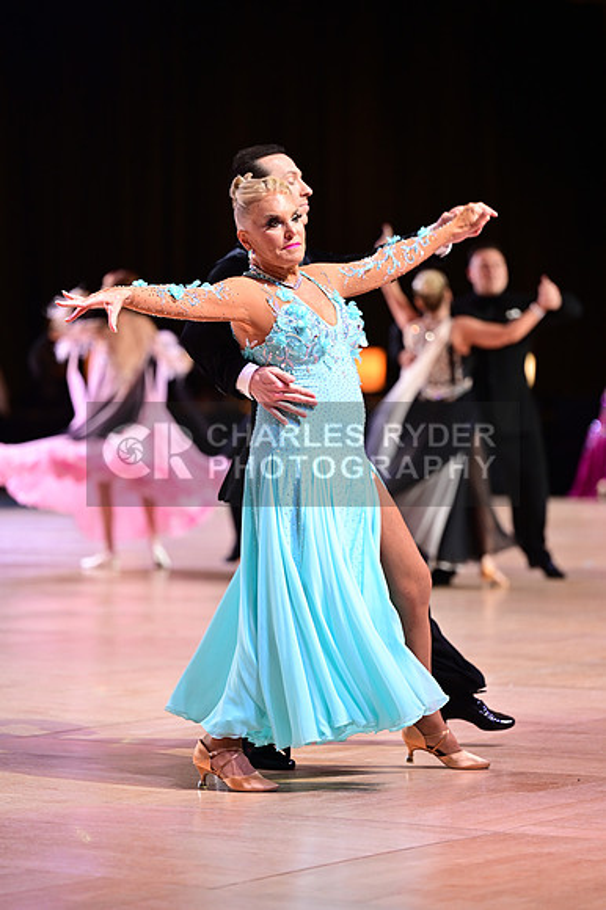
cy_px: 455
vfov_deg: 14.7
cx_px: 303
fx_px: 3539
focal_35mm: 140
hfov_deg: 9.8
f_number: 2.8
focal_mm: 140
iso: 1600
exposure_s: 1/400
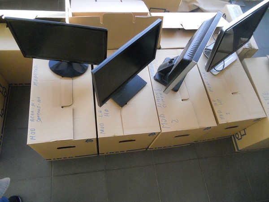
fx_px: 210
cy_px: 101
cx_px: 134
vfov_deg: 51.4
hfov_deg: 65.3
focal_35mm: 27
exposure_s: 1/30
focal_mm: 4.9
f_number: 3.2
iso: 400
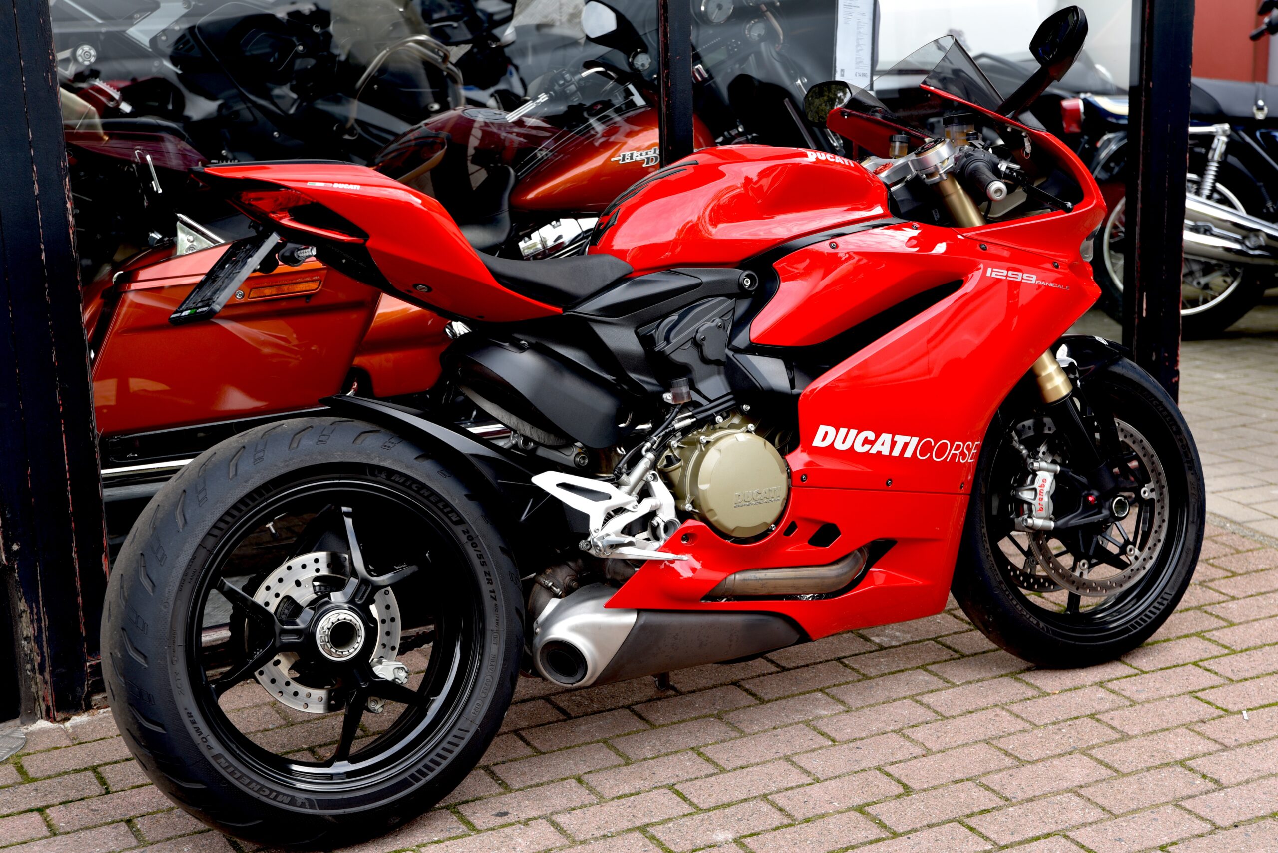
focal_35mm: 60
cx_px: 639
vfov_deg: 22.6
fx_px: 2131
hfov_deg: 33.4
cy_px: 426
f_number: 5
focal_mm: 60
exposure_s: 1/100
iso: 200
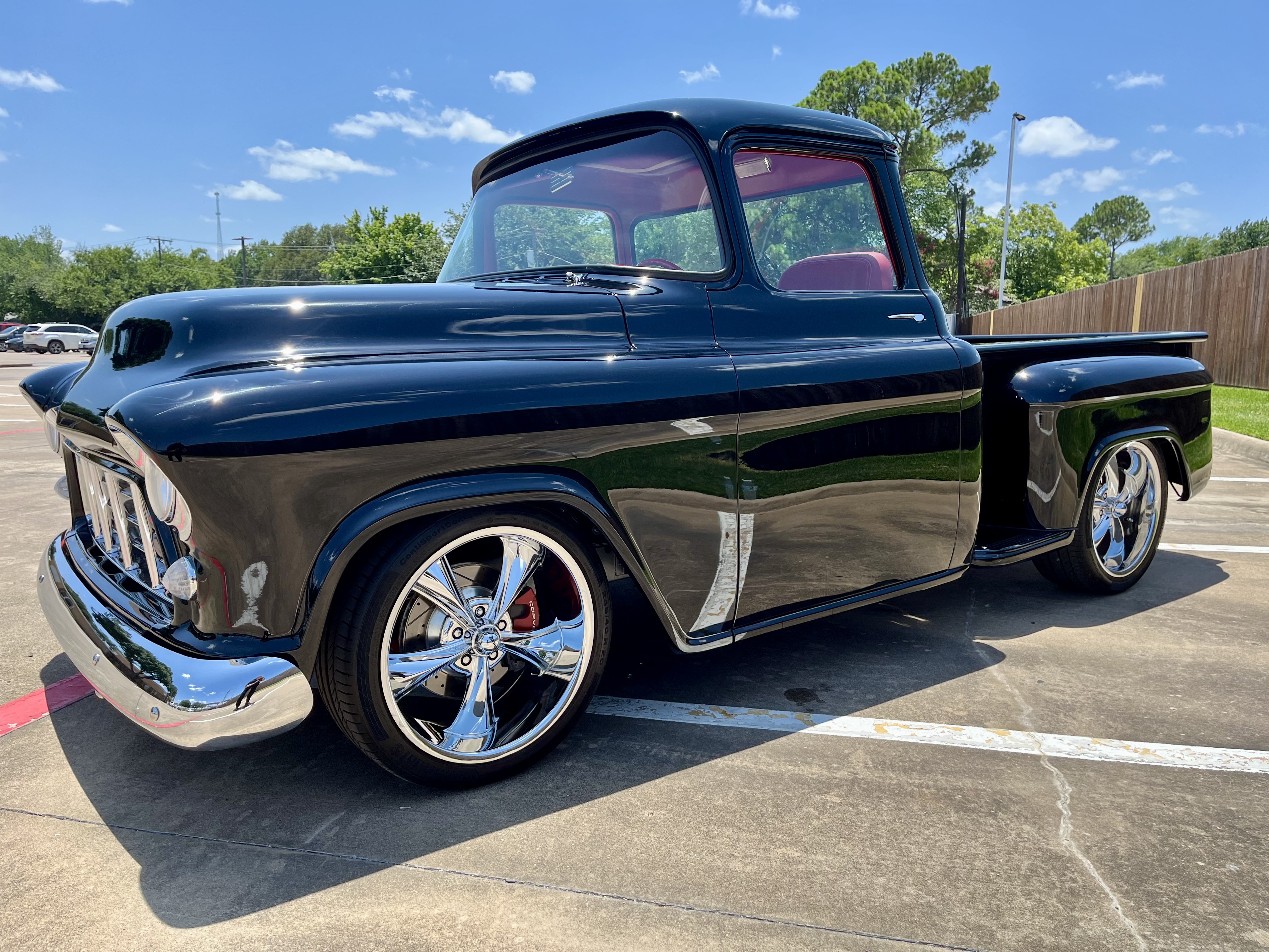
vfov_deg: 53.1
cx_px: 634
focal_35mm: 26
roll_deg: -0.1
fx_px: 953
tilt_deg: -8.3
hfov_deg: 67.3
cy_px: 476
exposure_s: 1/1600
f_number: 1.6
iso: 50
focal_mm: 5.1
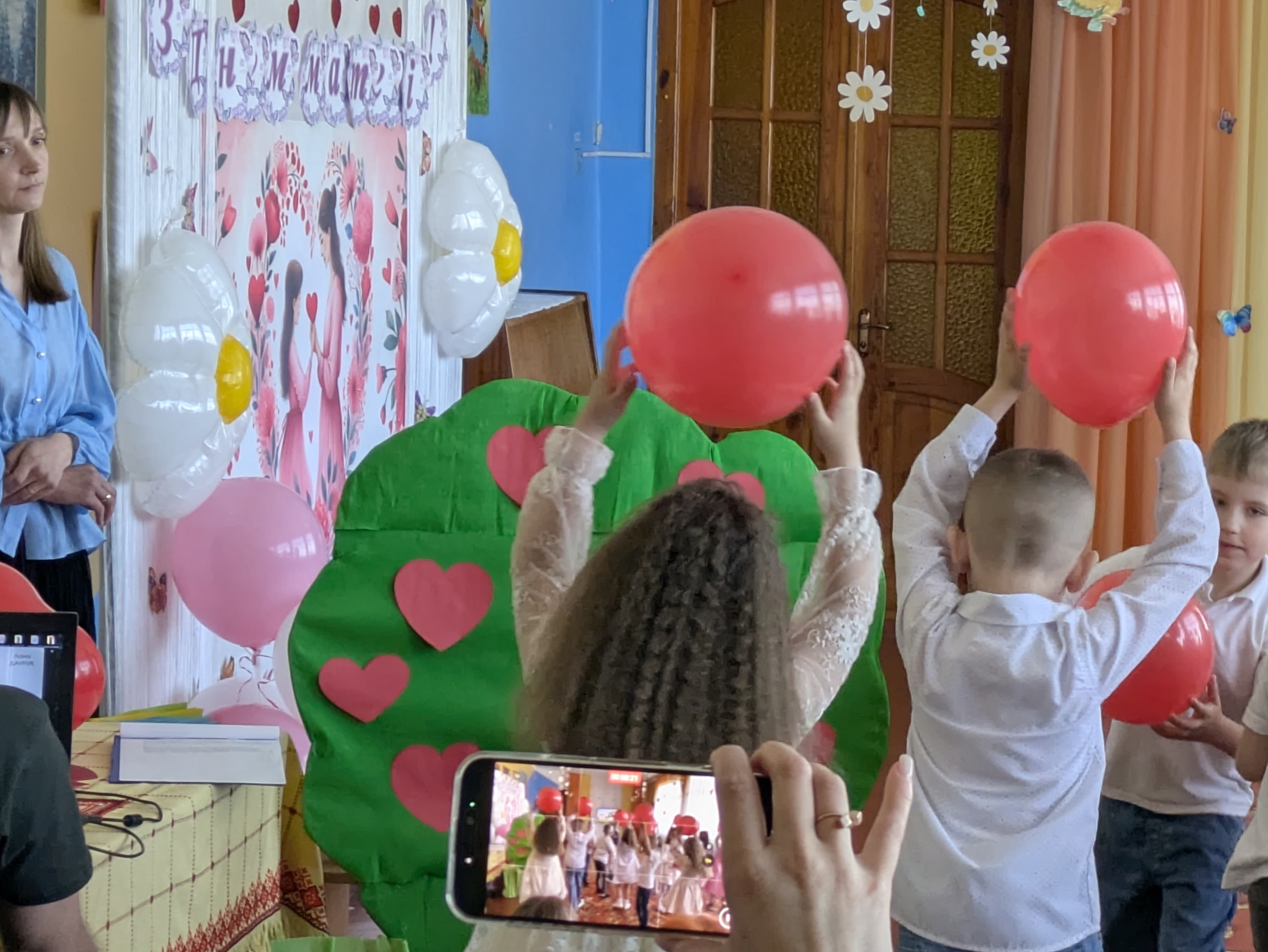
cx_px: 1152
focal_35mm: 106
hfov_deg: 18.2
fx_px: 3884
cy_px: 389
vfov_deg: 14.0
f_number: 1.89
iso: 171
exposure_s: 1/100
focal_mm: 5.43
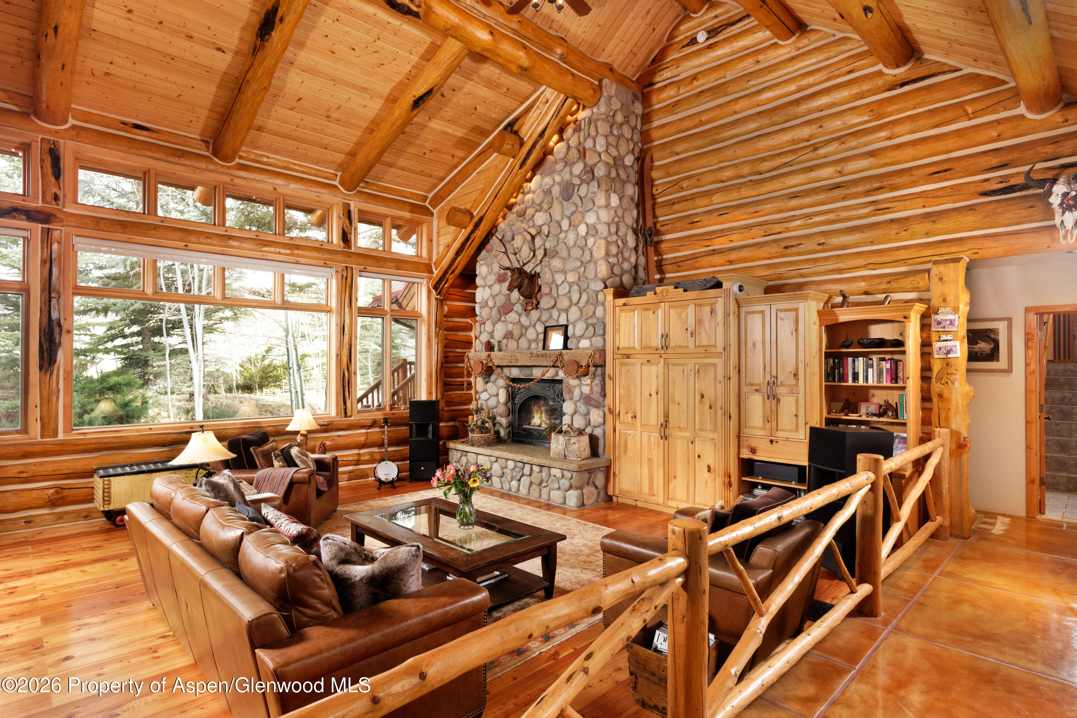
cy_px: 359
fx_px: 569
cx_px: 538
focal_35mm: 19
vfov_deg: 64.6
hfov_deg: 86.9
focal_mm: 19
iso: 200
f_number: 8
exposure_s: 1/10
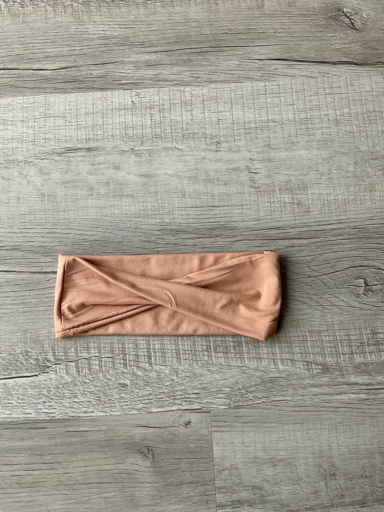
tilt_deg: -80.6
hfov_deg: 48.2
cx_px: 192
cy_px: 256
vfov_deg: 61.7
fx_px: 429
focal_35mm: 29
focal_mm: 3
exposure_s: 1/120
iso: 64
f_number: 1.8
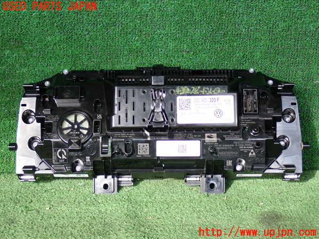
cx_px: 160
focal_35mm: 77
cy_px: 120
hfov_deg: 25.3
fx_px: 710
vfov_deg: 19.1
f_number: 4.1
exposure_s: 1/125
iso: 250
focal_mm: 13.65
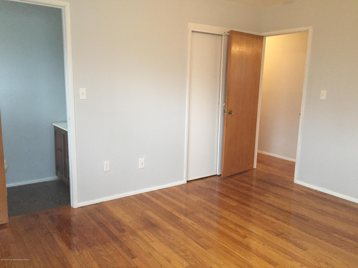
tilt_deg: -9.8
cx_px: 179
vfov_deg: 48.2
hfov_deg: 61.7
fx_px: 300
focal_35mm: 29
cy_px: 134
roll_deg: -1.4
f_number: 2.2
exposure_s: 1/30
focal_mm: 4.15
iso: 250
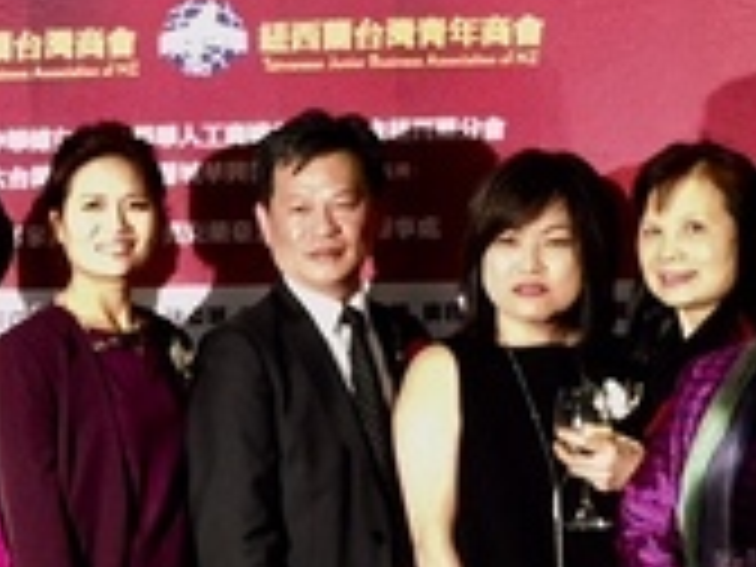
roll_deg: -0.6
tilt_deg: -3.7
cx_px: 86
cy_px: 497
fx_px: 2337
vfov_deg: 13.7
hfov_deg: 18.1
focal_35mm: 107
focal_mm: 4.15
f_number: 2.2
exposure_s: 1/4
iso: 200
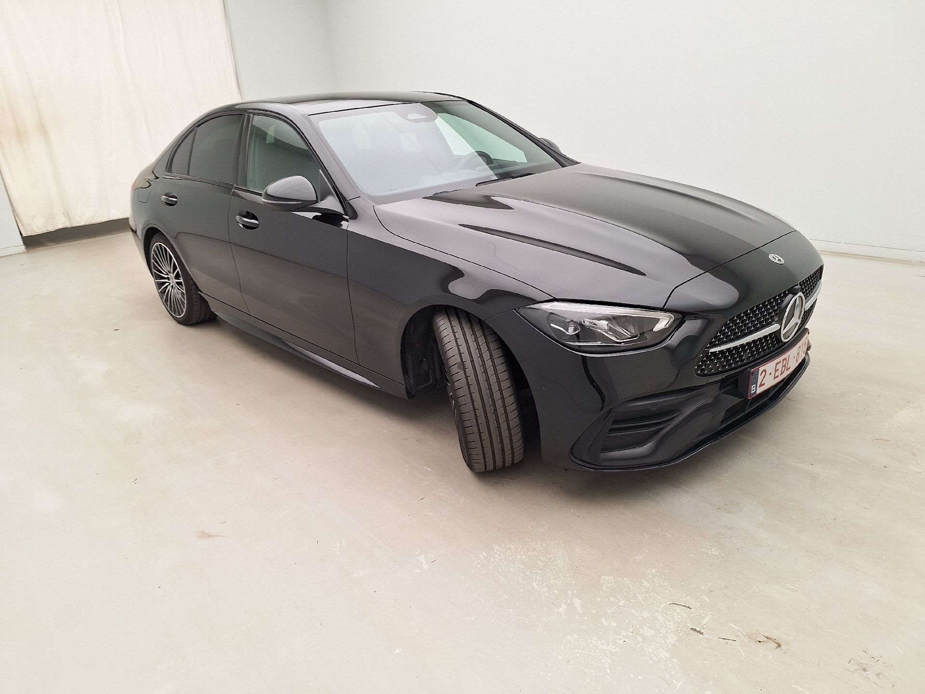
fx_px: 615
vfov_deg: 58.9
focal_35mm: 23
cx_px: 462
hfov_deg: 73.9
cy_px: 347
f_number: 1.8
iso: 50
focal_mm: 5.54
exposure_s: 1/100
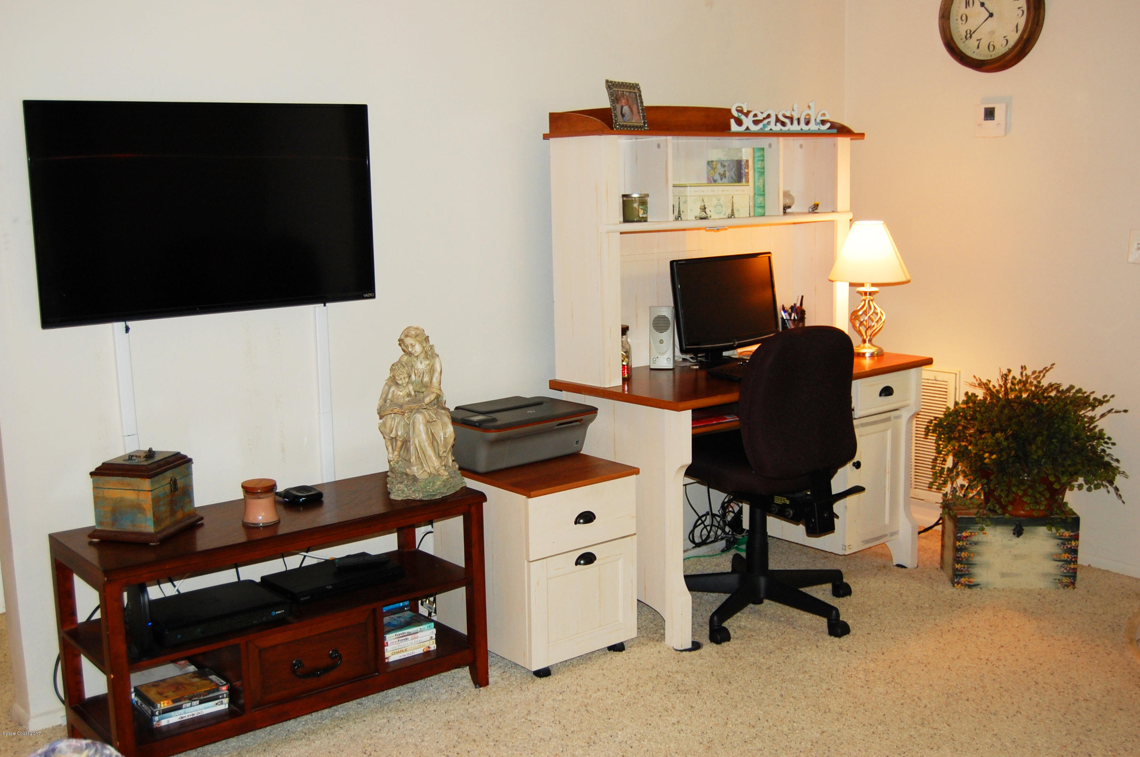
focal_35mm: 39
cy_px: 378
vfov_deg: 34.1
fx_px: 1234
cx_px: 570
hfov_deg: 49.6
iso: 400
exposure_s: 1/60
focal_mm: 26
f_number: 4
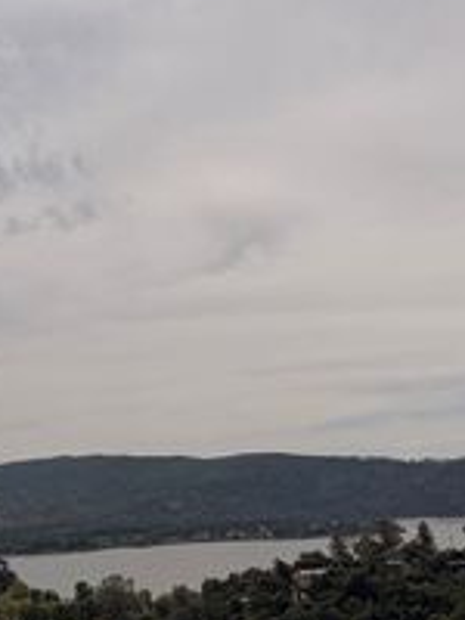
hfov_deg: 24.1
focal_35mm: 60
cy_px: 302
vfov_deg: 32.2
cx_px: 108
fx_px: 1075
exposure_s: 1/22727
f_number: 1.78
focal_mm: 6.76
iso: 100
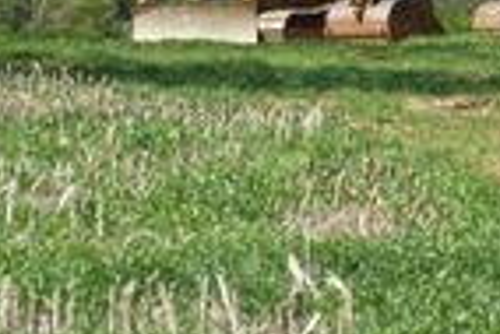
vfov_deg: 1.8
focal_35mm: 765
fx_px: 10629
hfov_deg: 2.7
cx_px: 806
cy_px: -56
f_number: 11
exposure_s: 1/250
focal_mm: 211.7
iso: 320
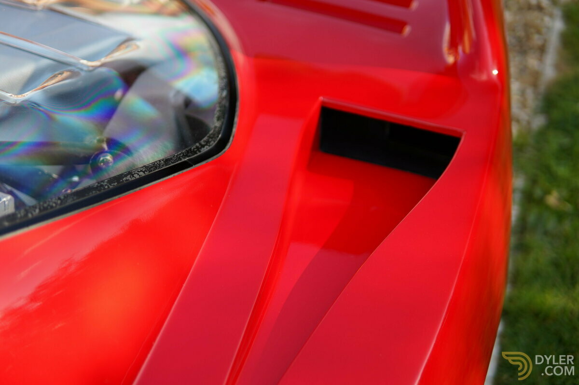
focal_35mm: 45
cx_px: 290
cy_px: 192
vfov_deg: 29.8
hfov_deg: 43.6
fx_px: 723
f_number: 1.4
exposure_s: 1/640
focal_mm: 30
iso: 100
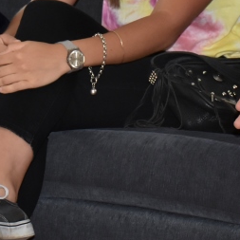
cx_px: -7
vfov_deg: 8.0
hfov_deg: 8.0
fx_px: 1702
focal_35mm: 217
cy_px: -76
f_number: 5.6
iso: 800
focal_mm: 42
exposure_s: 1/250
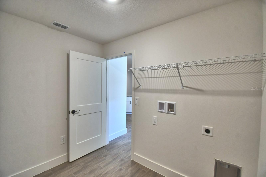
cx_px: 133
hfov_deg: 100.4
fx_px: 111
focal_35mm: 15
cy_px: 88
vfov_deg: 77.3
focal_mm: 10
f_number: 4.5
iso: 400
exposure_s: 1/50
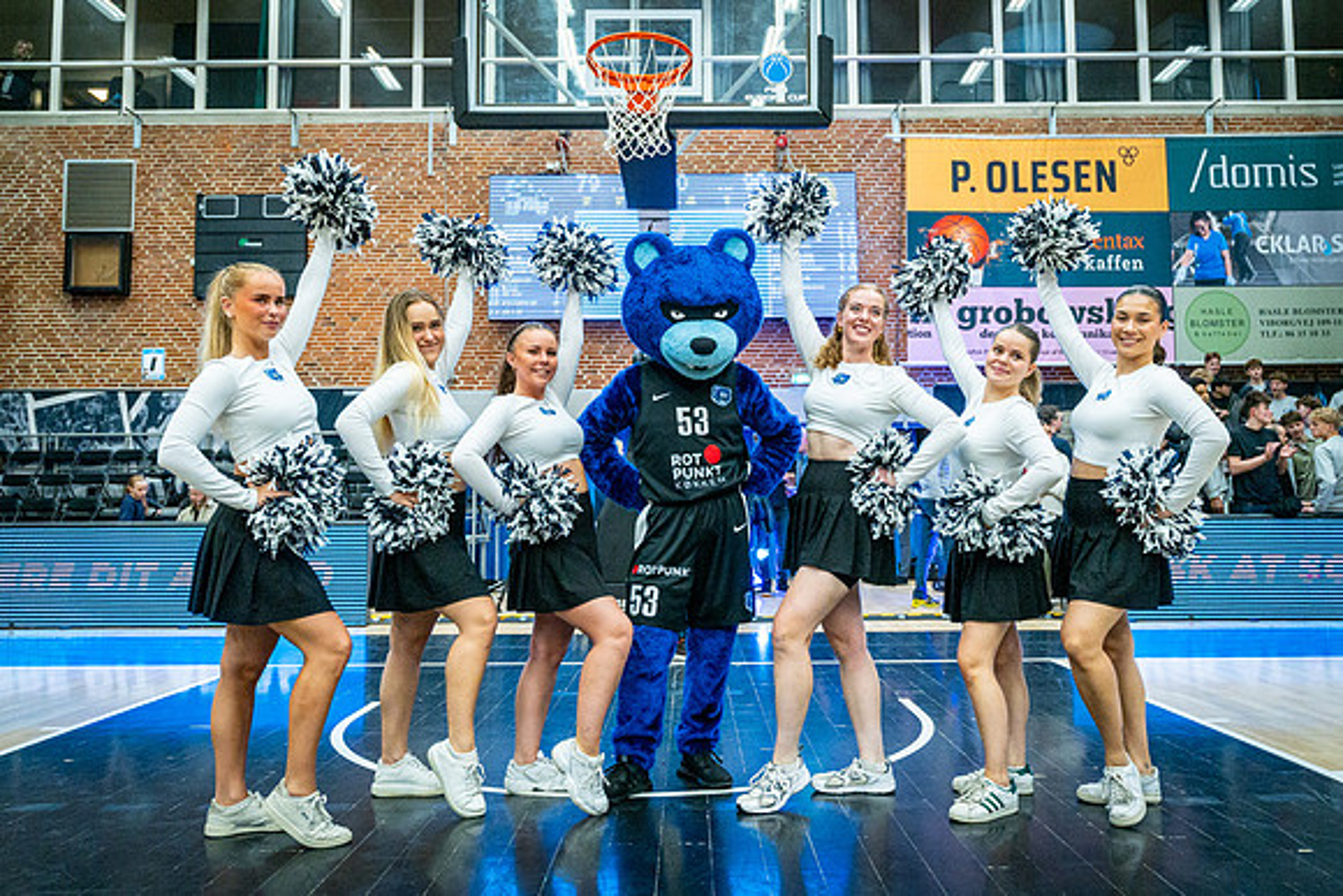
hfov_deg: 64.5
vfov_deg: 45.7
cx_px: 683
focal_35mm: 29
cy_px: 431
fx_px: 1064
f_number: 2.8
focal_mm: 25
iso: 5000
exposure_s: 1/2000
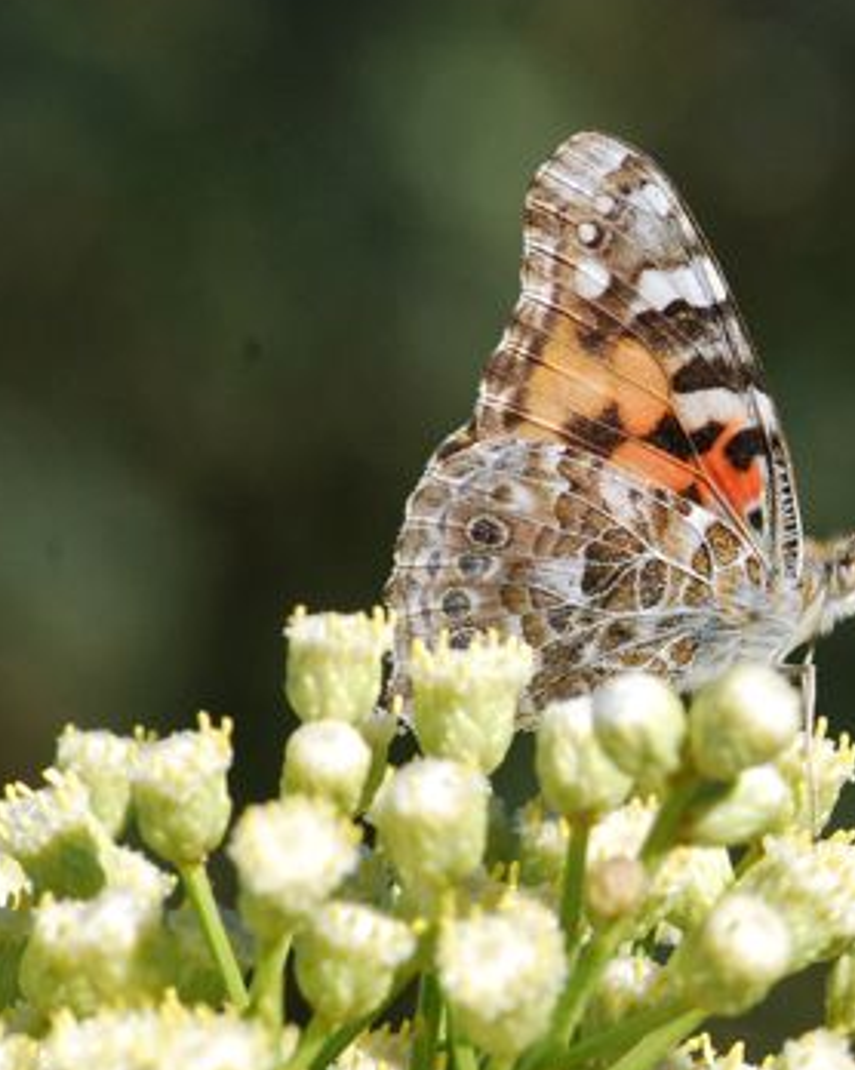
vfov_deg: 7.1
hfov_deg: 5.7
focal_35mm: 273
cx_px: 815
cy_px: 636
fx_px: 8639
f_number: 11
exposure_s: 1/500
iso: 640
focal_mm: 105
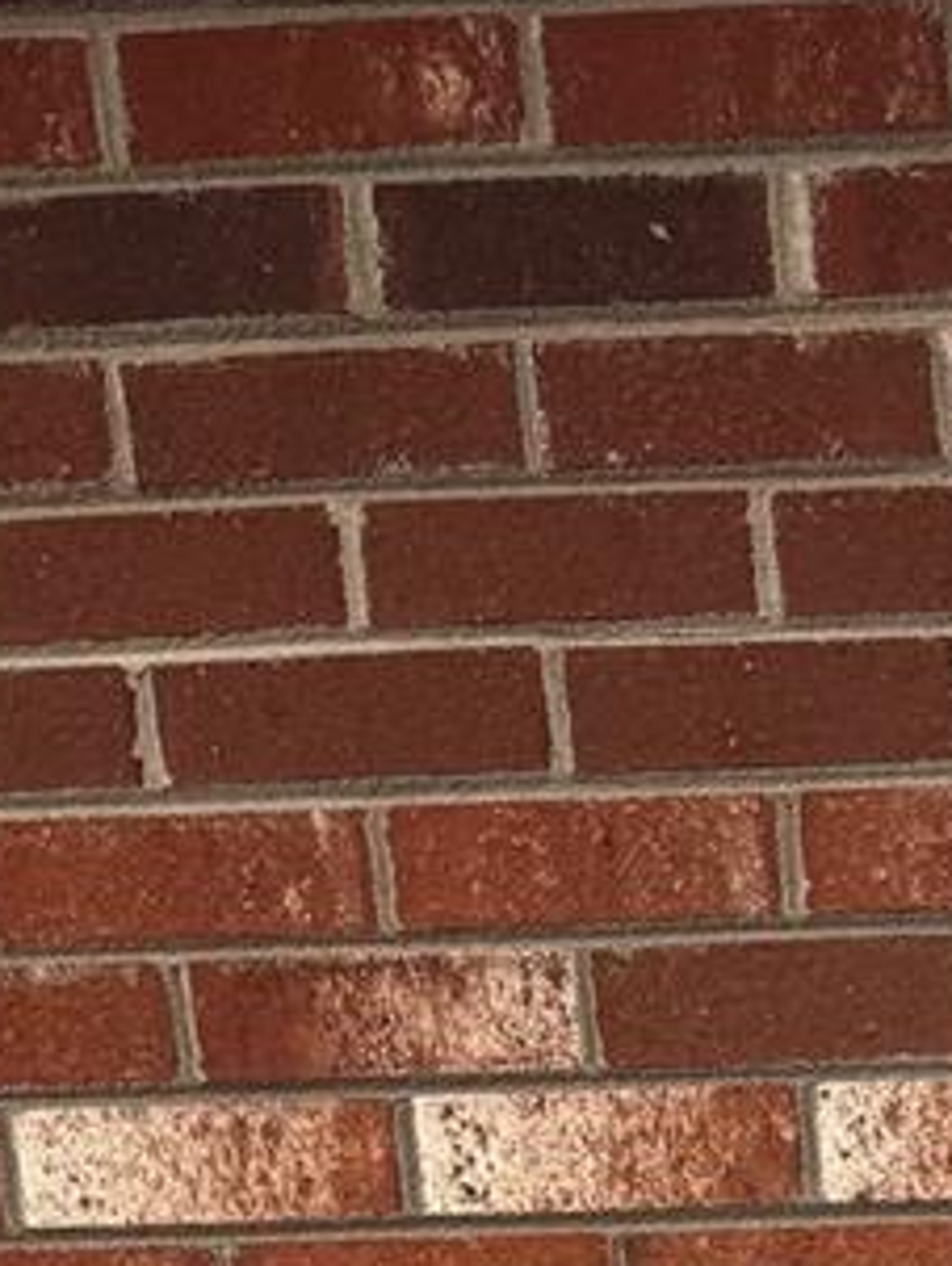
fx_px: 4467
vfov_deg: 12.8
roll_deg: +1.8
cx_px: 2357
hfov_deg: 10.4
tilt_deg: -13.3
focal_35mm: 122
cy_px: 2960
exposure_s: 1/627
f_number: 1.78
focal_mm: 6.76
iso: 80
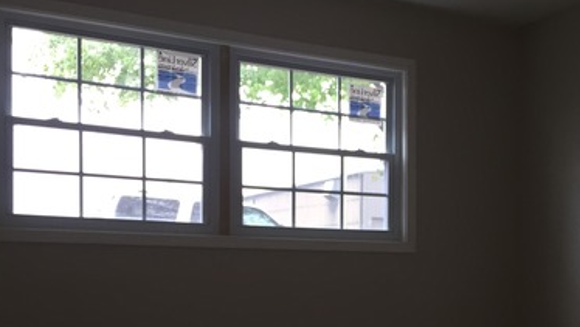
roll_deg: -0.2
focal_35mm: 54
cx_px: 411
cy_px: 305
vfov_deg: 21.7
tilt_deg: -1.1
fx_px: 831
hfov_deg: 37.8
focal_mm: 4.15
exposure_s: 1/30
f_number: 2.2
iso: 80
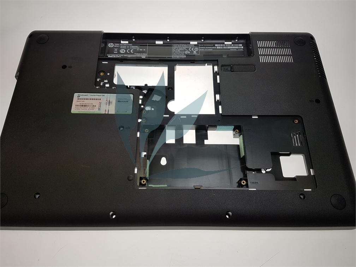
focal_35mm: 26
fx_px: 267
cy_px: 134
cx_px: 178
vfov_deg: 53.1
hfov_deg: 67.3
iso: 40
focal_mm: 4.2
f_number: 1.7
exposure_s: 1/182
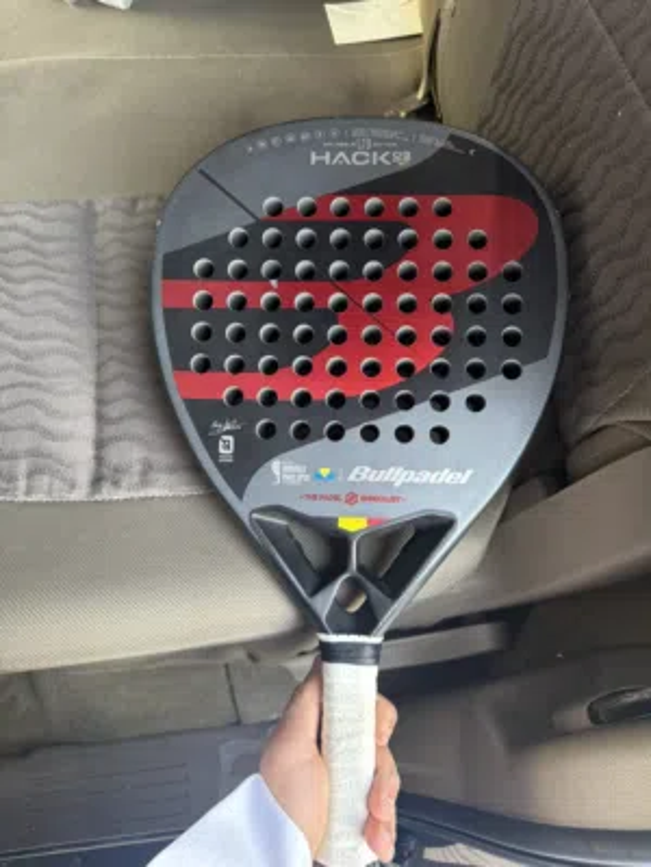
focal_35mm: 24
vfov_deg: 71.6
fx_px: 602
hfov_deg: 56.8
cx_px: 326
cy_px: 434
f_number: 1.78
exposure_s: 1/60
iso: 250
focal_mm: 6.76
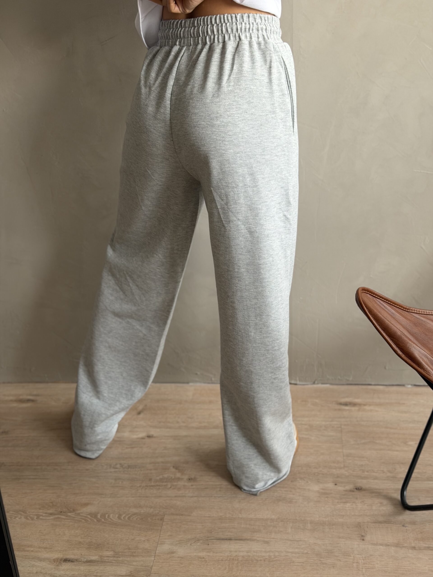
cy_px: 288
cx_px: 216
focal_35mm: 48
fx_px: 801
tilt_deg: -33.9
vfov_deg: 39.7
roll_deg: +5.3
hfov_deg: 30.3
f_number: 1.78
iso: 125
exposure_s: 1/60
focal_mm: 6.76
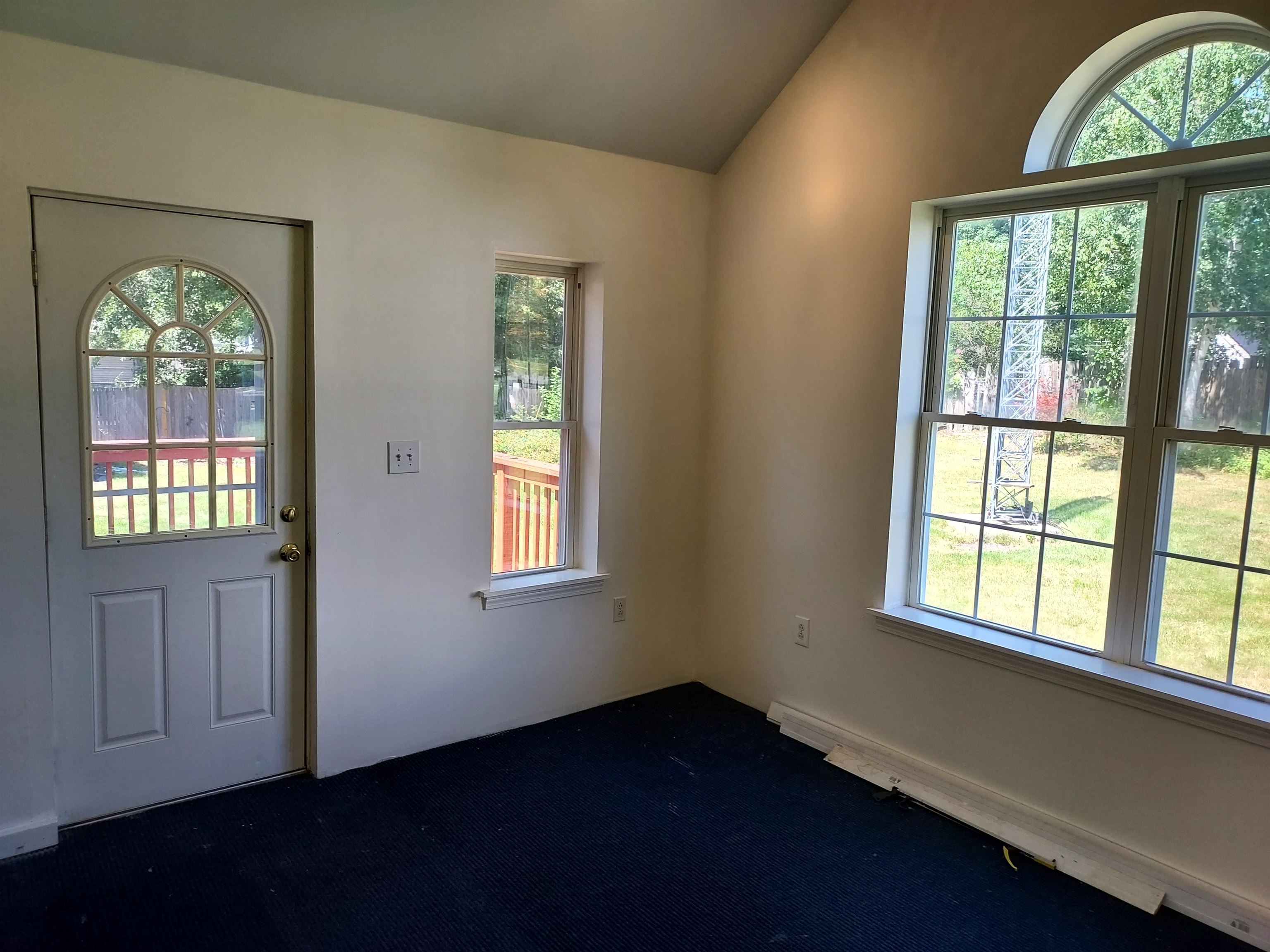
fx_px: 881
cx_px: 635
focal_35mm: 24
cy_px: 476
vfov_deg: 56.8
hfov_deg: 71.6
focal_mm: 4.6
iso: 80
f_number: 1.8
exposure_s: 1/120
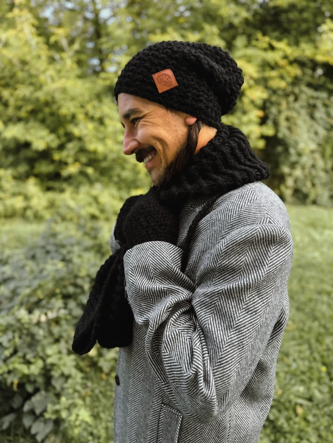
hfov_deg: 56.8
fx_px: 308
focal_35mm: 24
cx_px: 166
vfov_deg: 71.6
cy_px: 222
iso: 64
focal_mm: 6.76
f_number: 1.8
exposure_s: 1/250
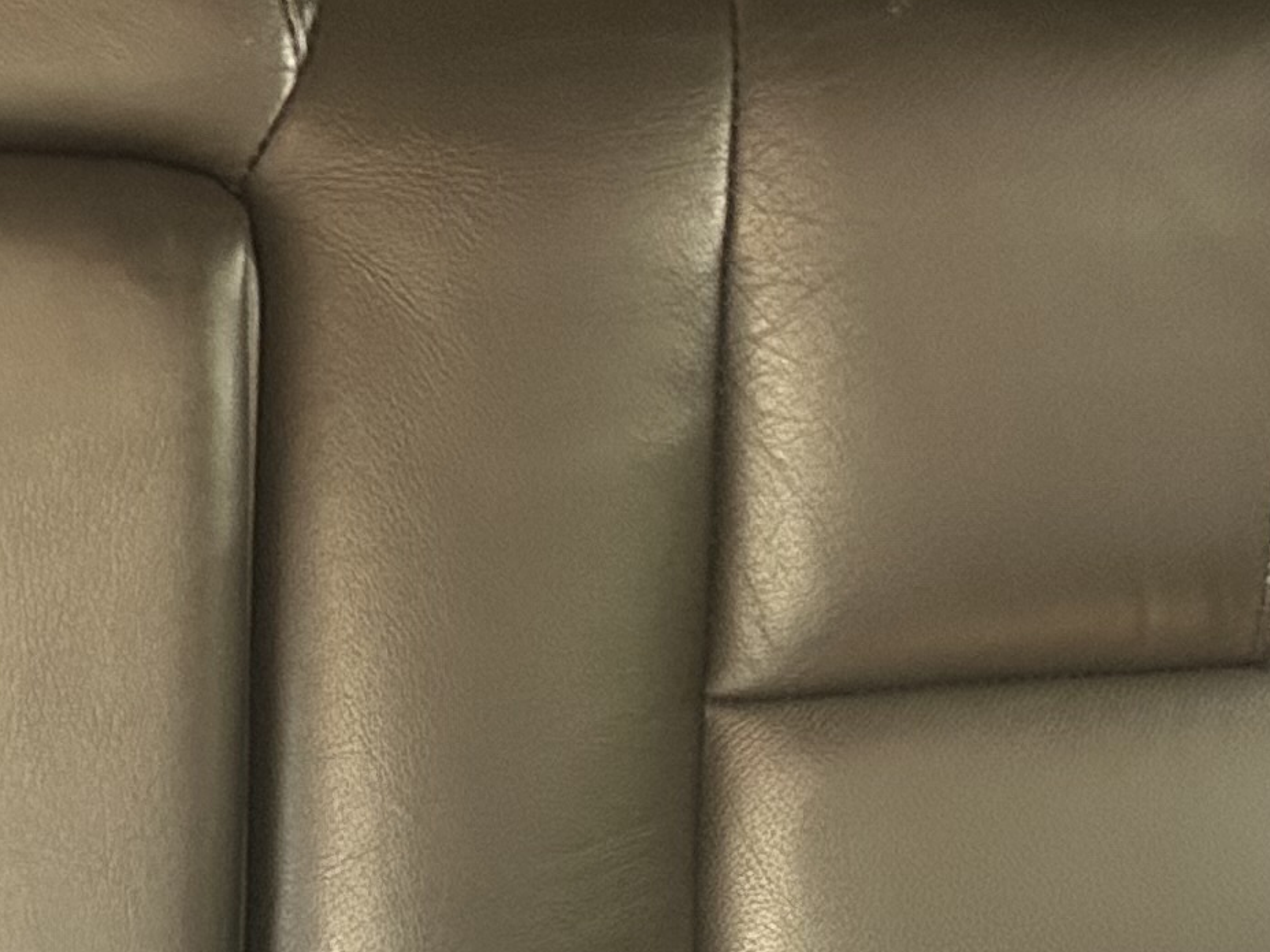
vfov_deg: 12.0
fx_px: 4146
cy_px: 1717
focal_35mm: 113
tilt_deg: -39.2
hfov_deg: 16.8
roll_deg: -1.0
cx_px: -182
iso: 500
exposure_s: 1/52
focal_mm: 5.7
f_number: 1.5
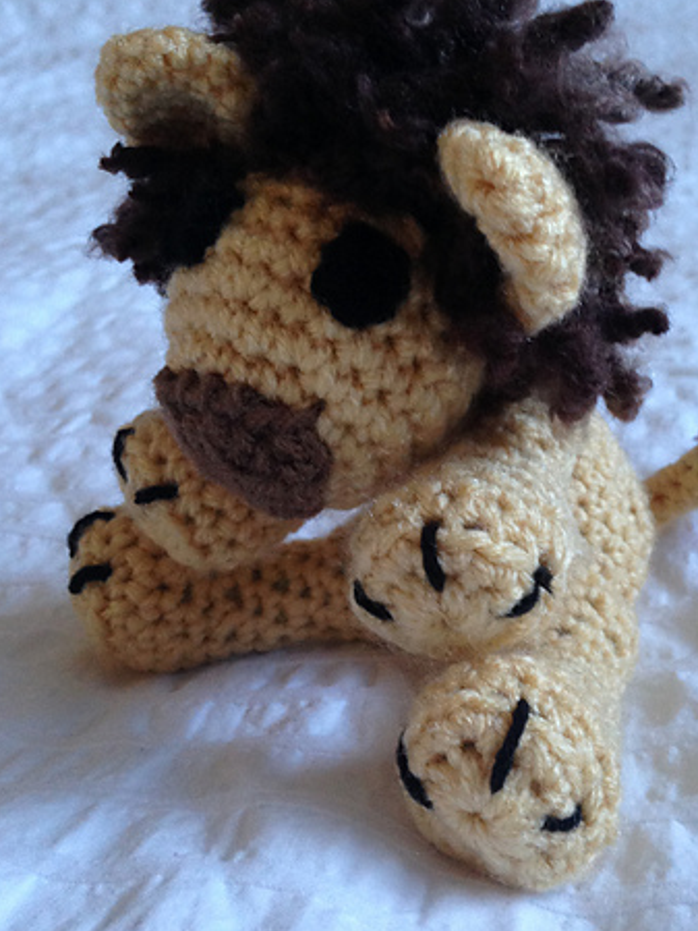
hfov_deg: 30.7
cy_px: 471
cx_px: 454
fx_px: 1263
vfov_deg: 40.4
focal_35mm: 47
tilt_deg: -23.1
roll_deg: +0.9
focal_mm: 4.12
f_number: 2.4
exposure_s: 1/20
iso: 160
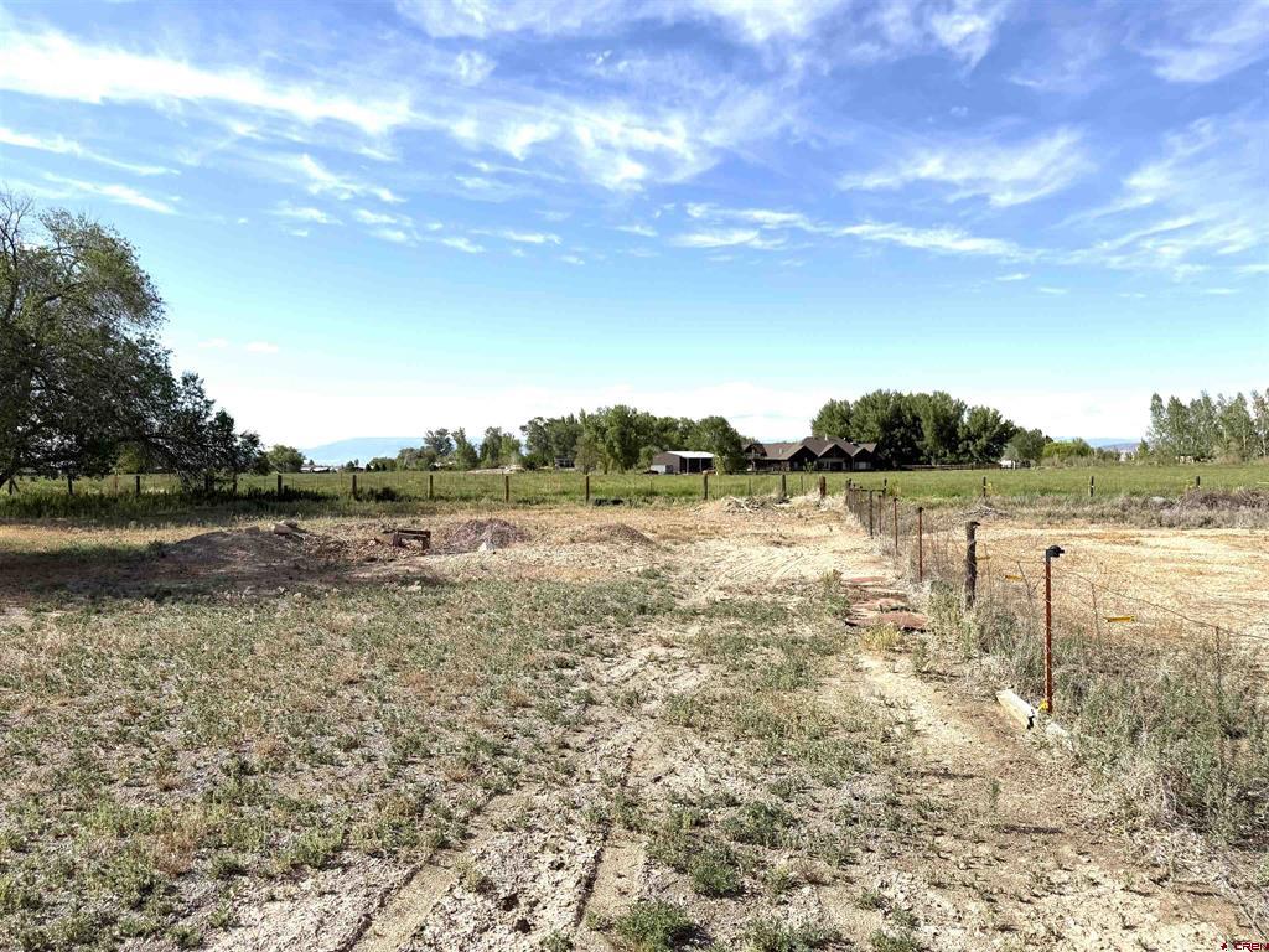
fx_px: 880
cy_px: 476
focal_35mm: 24
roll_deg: -0.7
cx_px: 634
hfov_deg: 71.6
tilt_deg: +1.3
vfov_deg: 56.8
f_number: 1.78
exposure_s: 1/6173
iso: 80
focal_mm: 6.76
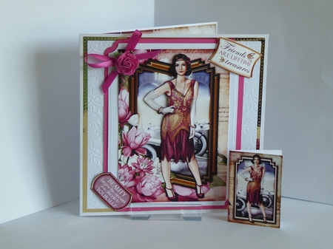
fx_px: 875
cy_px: 124
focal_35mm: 91
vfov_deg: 16.2
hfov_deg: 21.5
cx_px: 166
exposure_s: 1/100
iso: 800
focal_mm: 15
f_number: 4.8
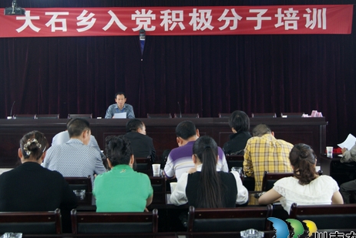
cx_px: 177
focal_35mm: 50
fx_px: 495
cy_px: 119
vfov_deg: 27.1
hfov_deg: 39.6
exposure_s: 1/5
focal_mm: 28
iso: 400
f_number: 4.5
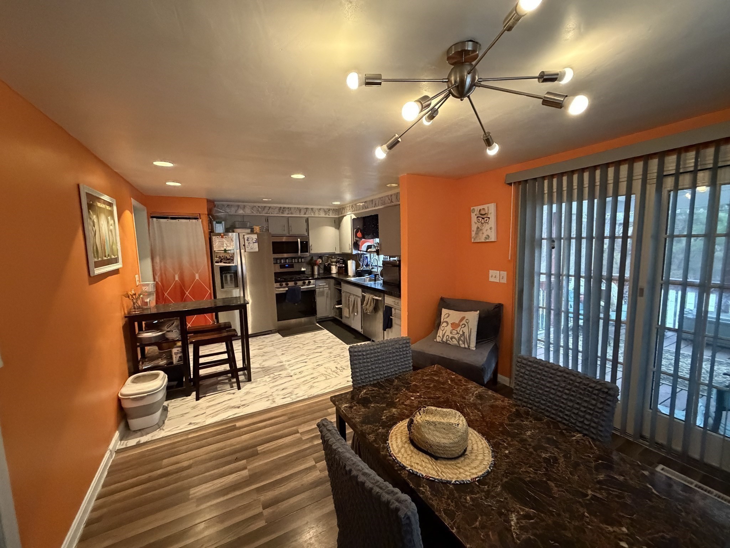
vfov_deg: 85.7
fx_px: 295
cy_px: 274
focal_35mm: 14
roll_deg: +1.9
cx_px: 365
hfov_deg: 102.1
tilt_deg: -7.4
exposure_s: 1/57
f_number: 2.2
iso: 1250
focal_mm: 2.22
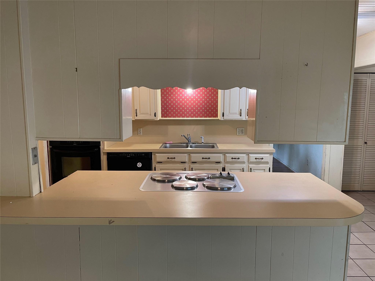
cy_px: 140
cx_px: 188
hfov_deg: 69.4
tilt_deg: -8.0
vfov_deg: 54.9
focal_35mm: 25
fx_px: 271
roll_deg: +0.6
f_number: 1.6
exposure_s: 1/60
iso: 200
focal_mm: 5.1
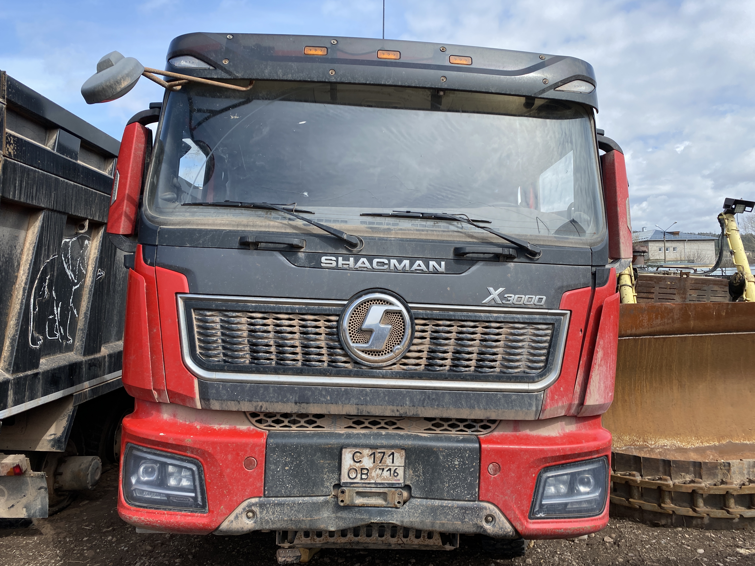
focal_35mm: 26
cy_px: 283
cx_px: 378
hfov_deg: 67.3
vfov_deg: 53.1
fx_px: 567
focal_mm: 4.25
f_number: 1.8
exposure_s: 1/1808
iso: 32
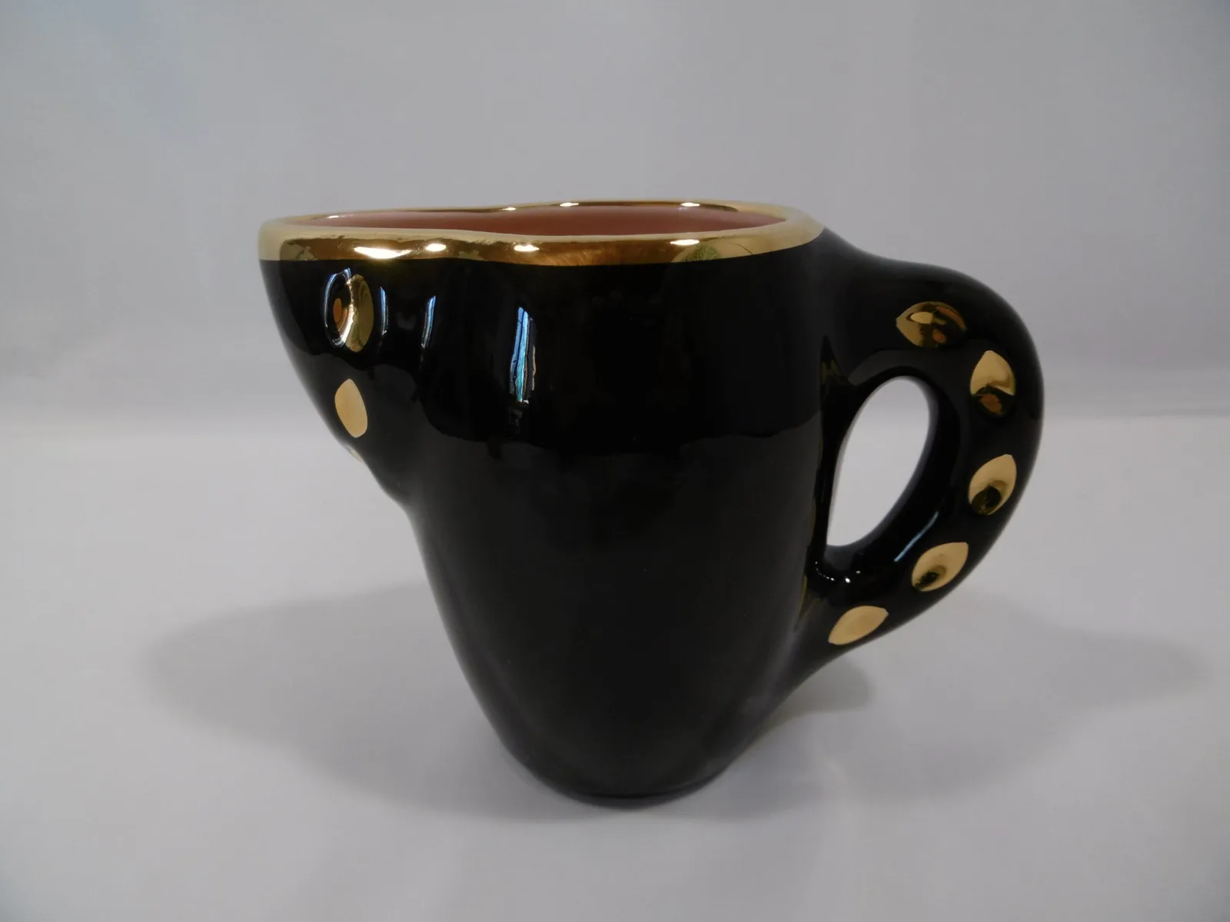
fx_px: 853
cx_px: 615
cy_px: 461
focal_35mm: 24
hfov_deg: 71.6
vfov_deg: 56.8
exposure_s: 1/40
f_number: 3.1
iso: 100
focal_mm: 4.3
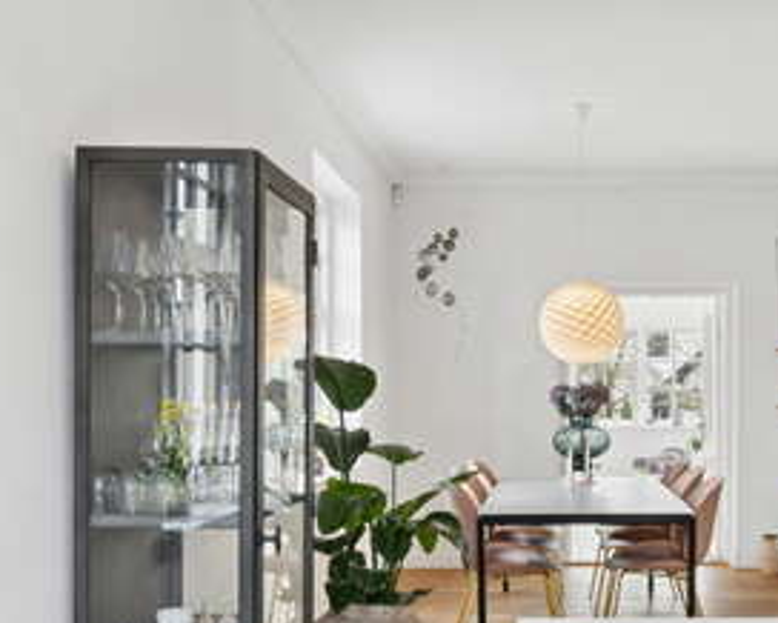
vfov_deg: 35.3
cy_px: 374
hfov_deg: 42.5
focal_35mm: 42
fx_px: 976
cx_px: 552
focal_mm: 19.5
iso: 320
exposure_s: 1/10
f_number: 8
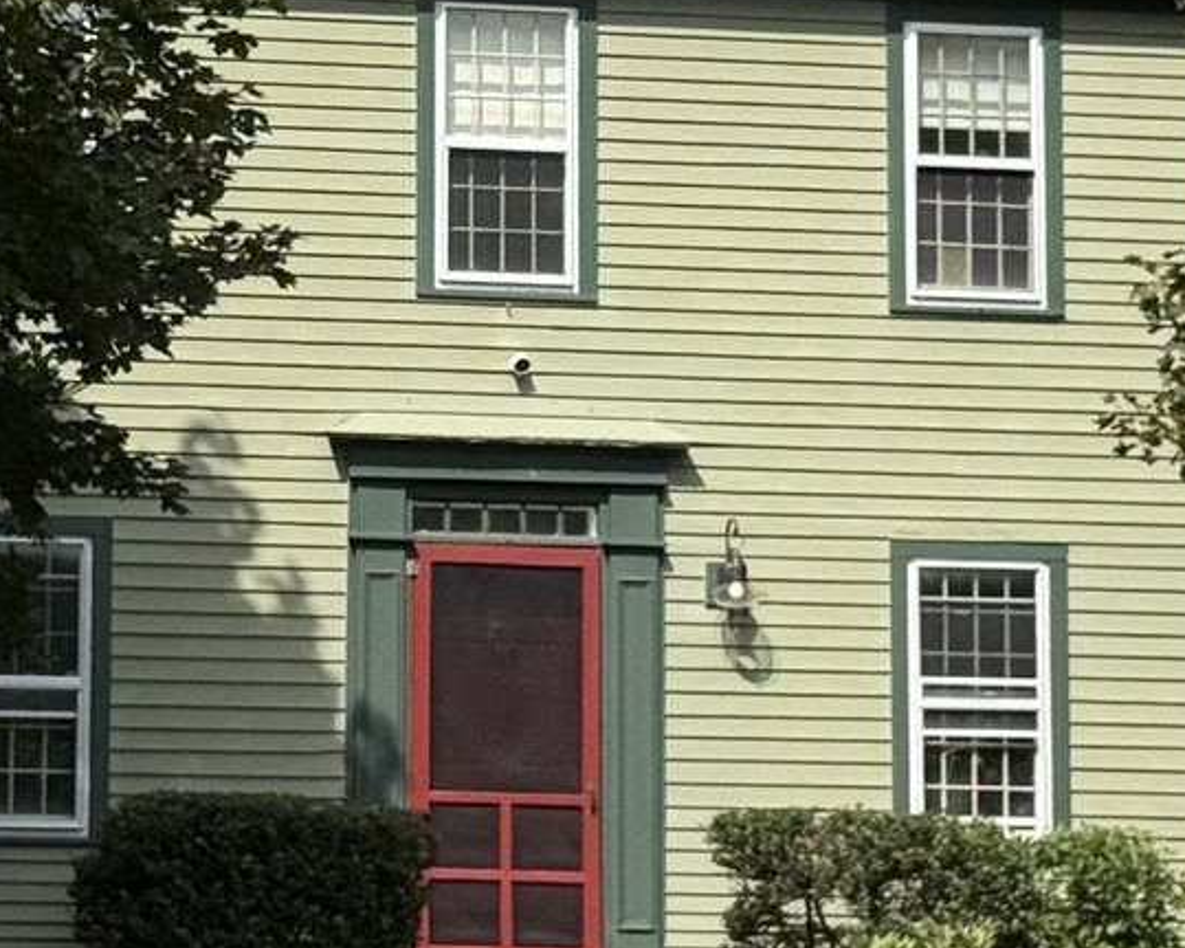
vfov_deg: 8.7
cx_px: 365
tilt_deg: +9.9
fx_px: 6242
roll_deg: -0.2
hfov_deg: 10.8
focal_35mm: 178
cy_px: 145
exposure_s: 1/9901
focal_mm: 6.76
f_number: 1.78
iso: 64
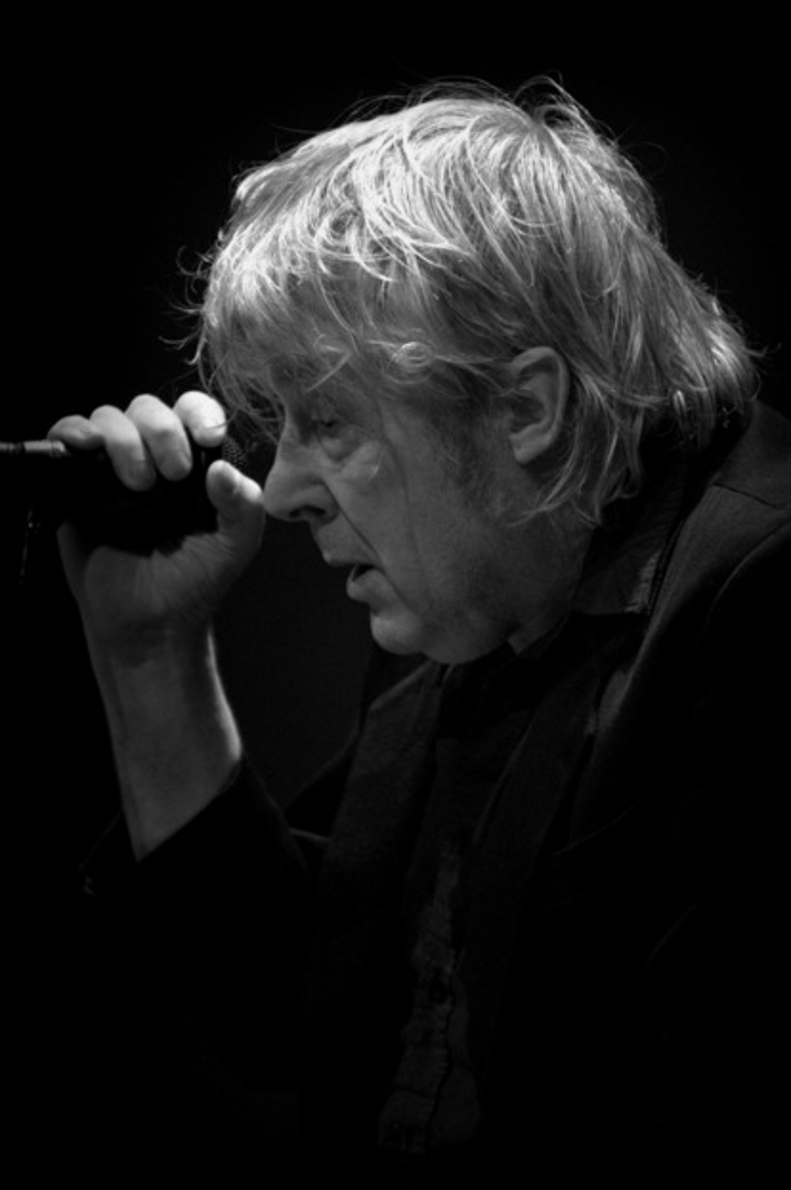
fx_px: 10027
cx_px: 446
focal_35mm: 304
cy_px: 661
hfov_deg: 4.5
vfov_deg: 6.8
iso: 3200
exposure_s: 1/160
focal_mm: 175
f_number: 2.8
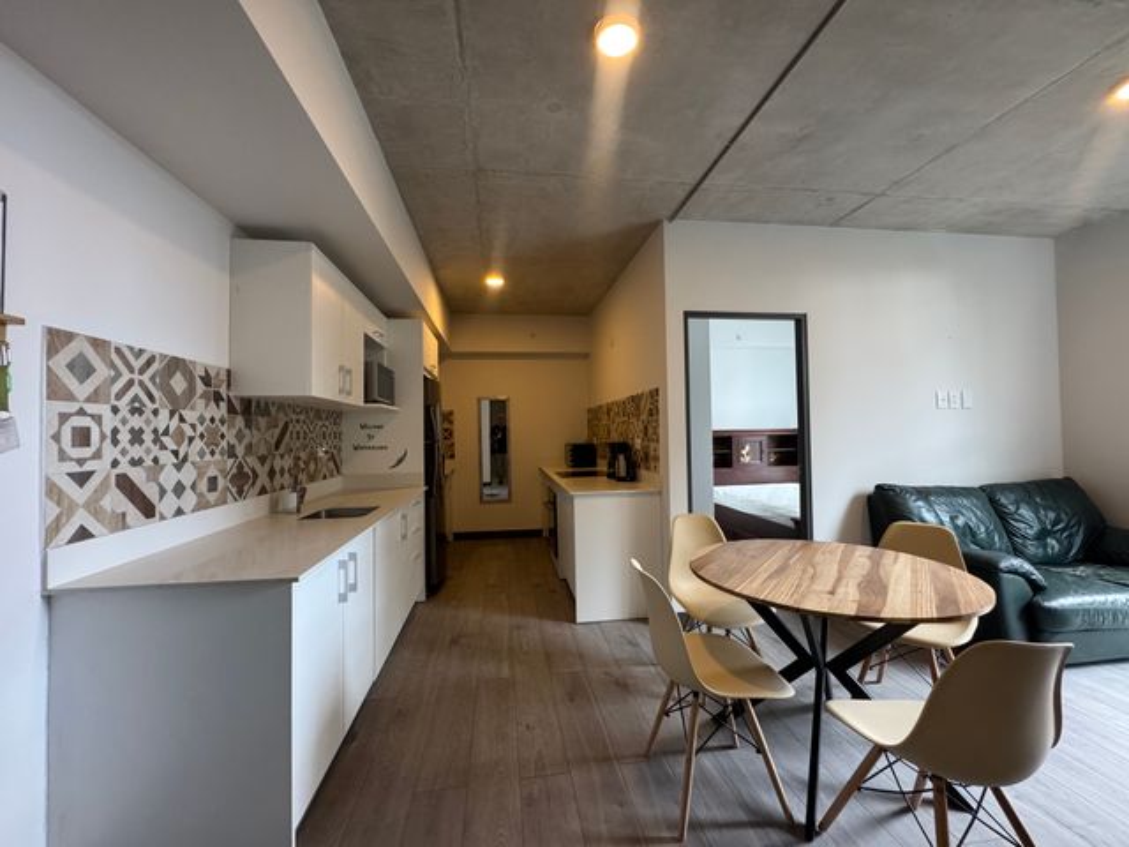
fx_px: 457
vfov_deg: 85.7
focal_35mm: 14
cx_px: 564
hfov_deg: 102.1
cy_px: 424
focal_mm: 2.22
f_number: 2.2
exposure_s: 1/75
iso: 320
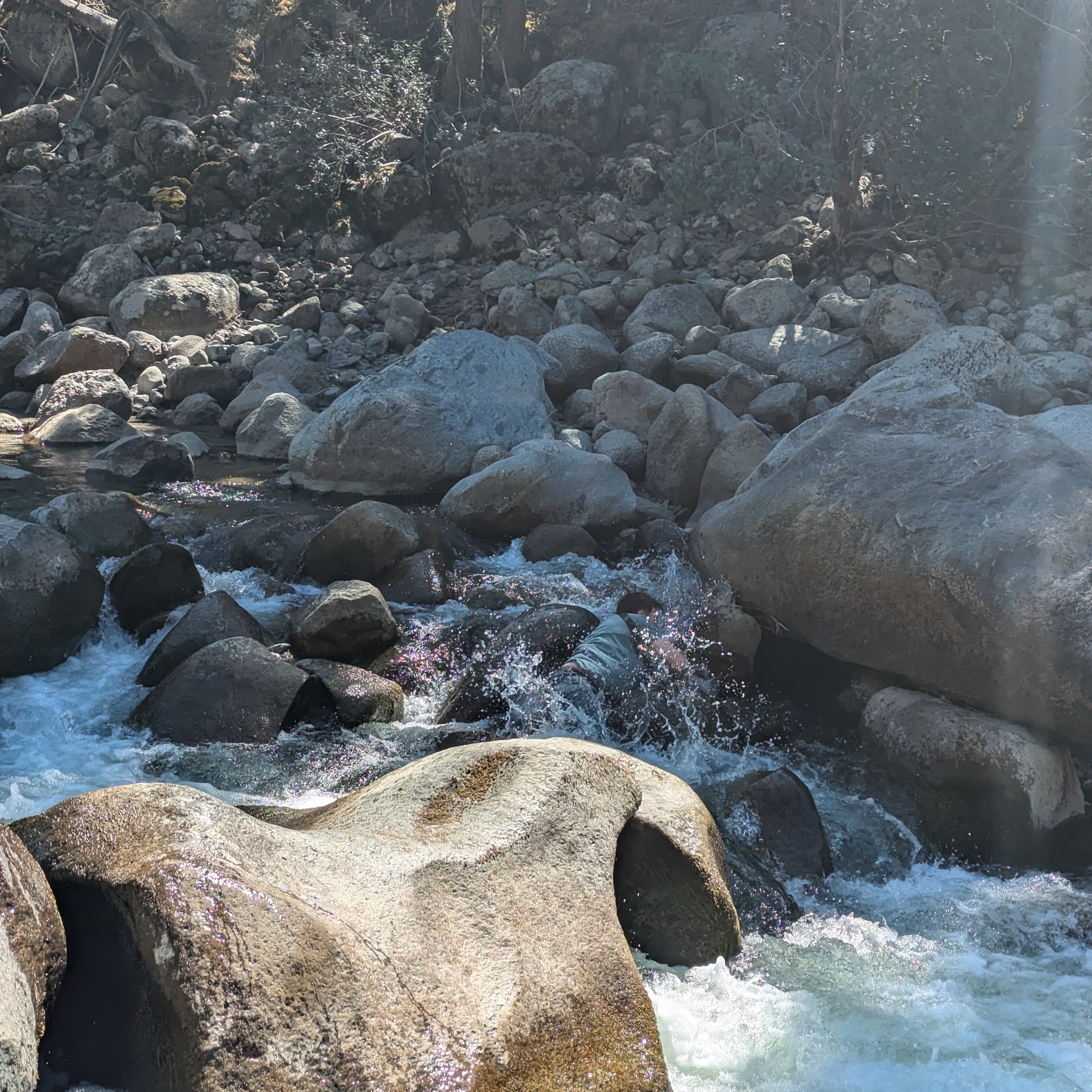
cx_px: 523
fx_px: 2034
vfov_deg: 30.0
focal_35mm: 57
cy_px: 548
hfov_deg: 30.0
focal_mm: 6.81
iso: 42
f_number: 1.85
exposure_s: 1/1309
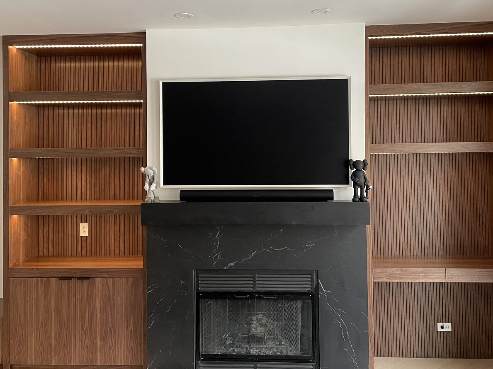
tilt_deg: -0.4
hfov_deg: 52.6
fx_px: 498
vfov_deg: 40.5
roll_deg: +0.6
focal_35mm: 35
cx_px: 236
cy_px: 150
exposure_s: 1/57
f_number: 1.6
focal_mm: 4.2
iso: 125
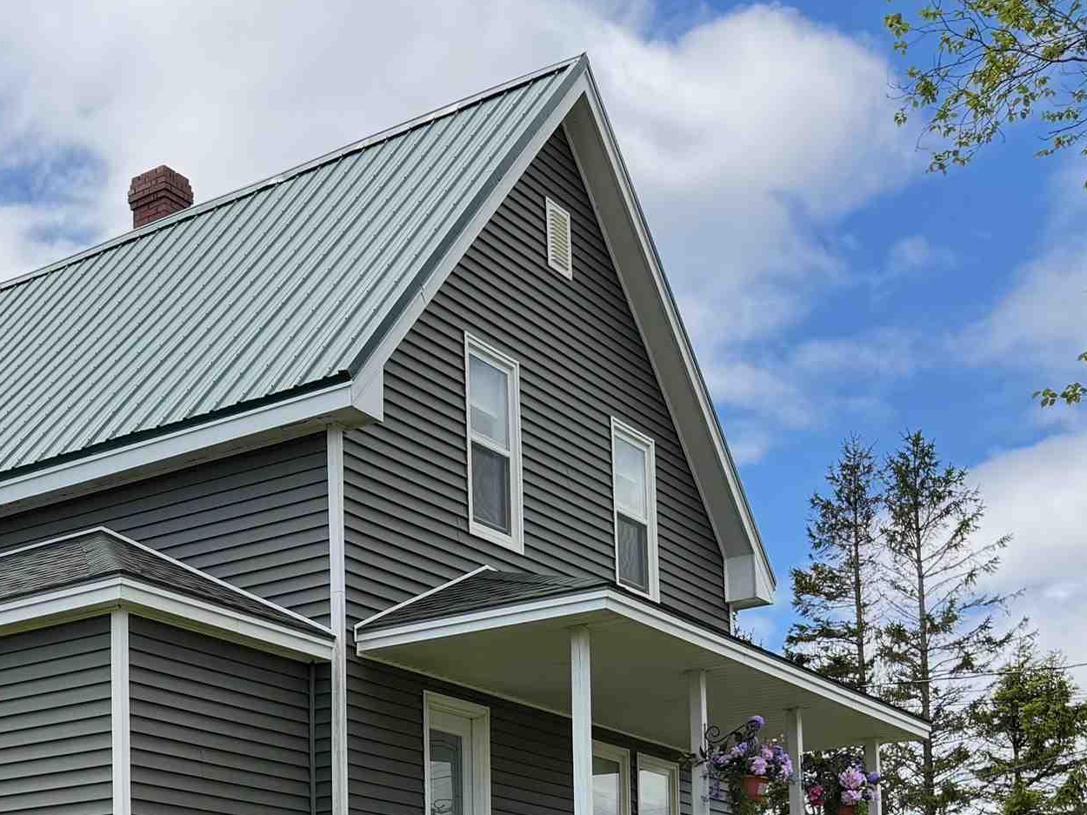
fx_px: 1852
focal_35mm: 59
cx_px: 59
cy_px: 911
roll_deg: +0.3
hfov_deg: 30.9
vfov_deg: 23.2
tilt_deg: +4.0
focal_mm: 6.76
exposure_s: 1/4673
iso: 100
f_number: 1.78
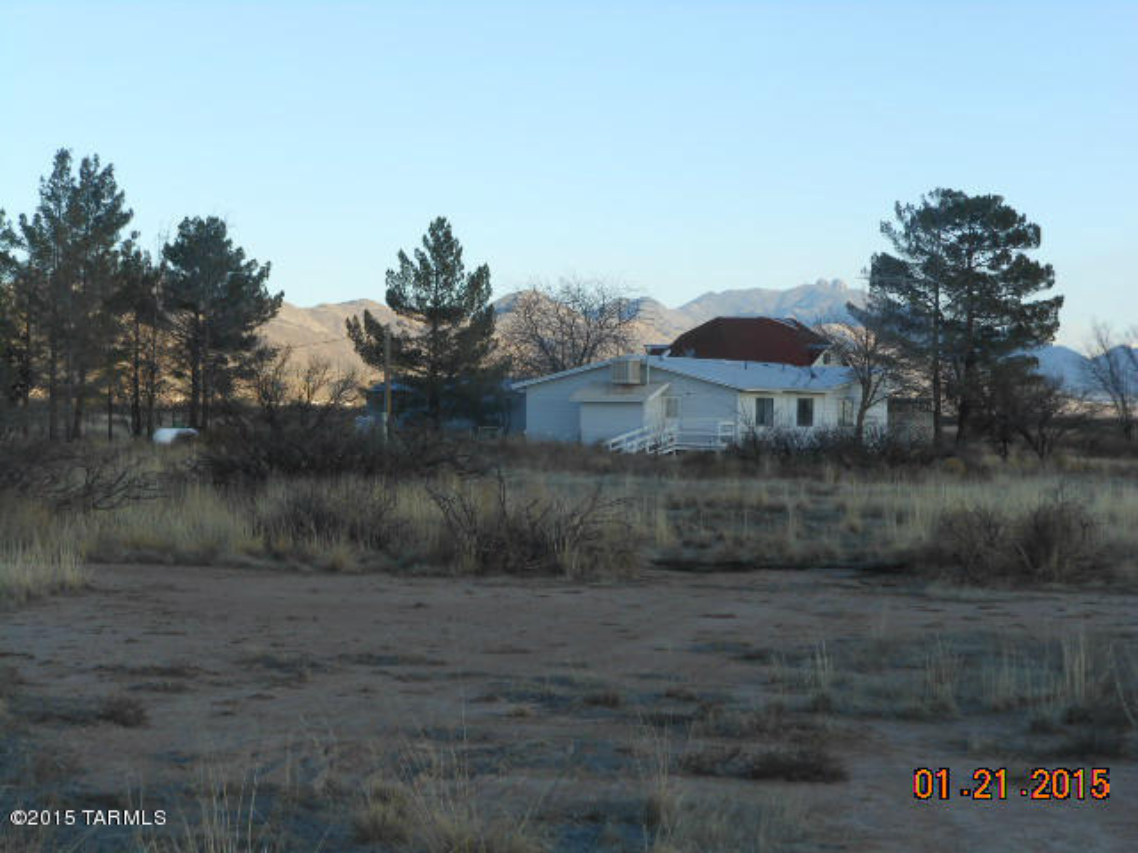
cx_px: 569
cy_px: 426
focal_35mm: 74
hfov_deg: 26.3
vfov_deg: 19.9
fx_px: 2433
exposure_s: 1/160
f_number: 5.2
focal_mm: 13.2
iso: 80
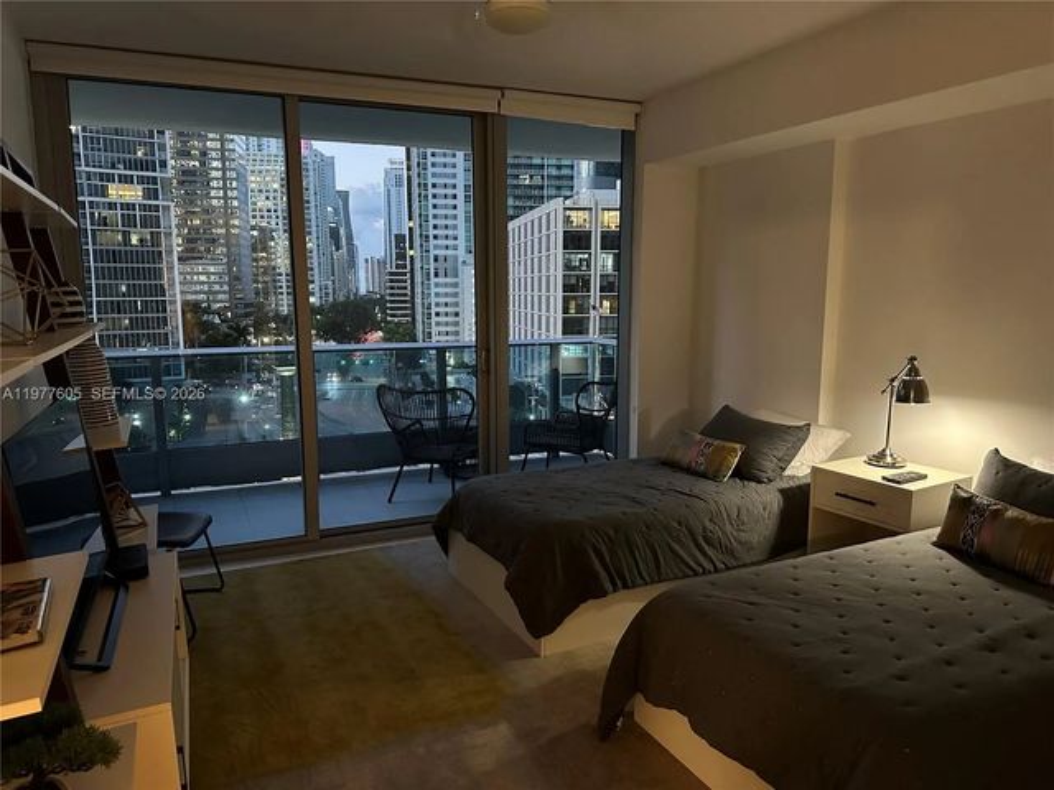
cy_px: 395
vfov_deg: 56.8
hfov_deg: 71.6
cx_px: 527
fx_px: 731
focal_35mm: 24
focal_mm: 6.86
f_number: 1.78
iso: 1000
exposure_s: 1/30
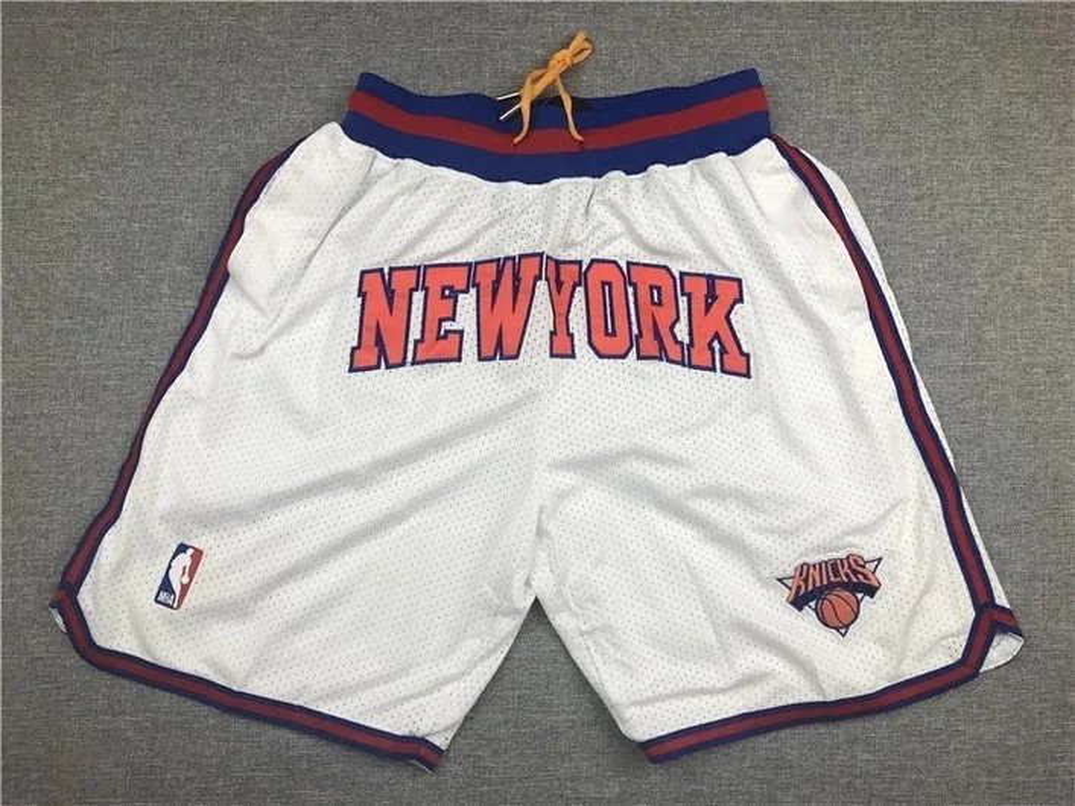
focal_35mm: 28
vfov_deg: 49.7
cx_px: 538
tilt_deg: -84.0
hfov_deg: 63.5
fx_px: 869
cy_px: 403
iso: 25
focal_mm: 3.99
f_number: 1.8
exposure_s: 1/100
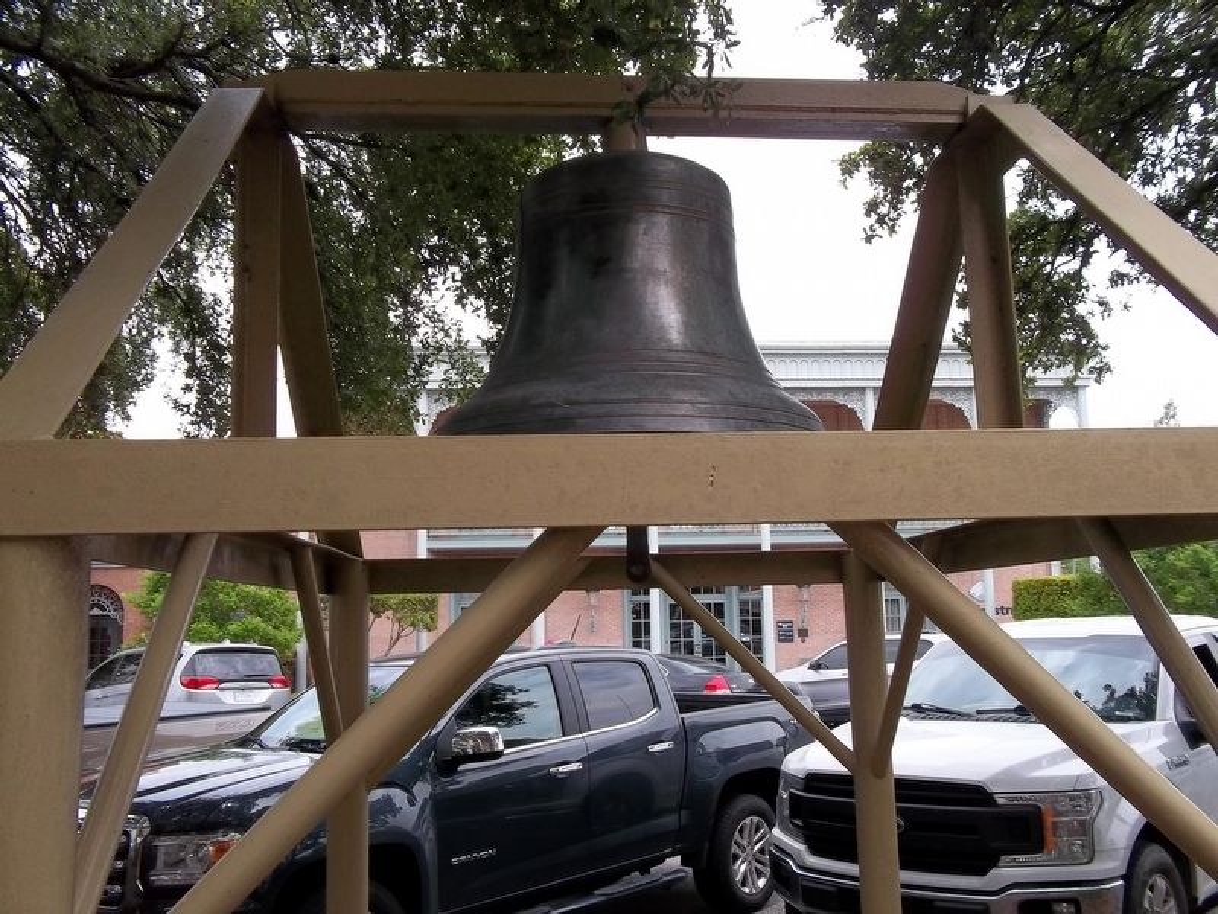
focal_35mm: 32
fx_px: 1126
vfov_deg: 44.2
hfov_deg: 56.8
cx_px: 609
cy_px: 457
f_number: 5.5
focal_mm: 5.7
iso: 80
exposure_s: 1/160
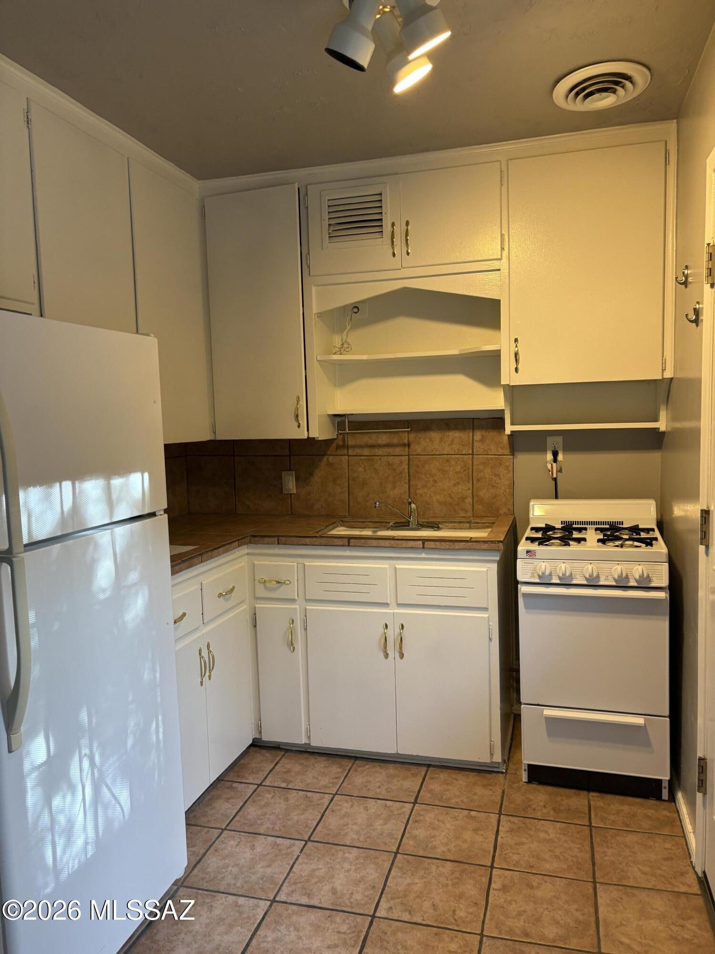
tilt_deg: -4.2
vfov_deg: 67.3
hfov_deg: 53.1
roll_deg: +0.6
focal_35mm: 26
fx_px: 716
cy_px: 477
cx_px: 358
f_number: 1.6
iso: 125
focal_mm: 5.96
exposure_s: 1/60
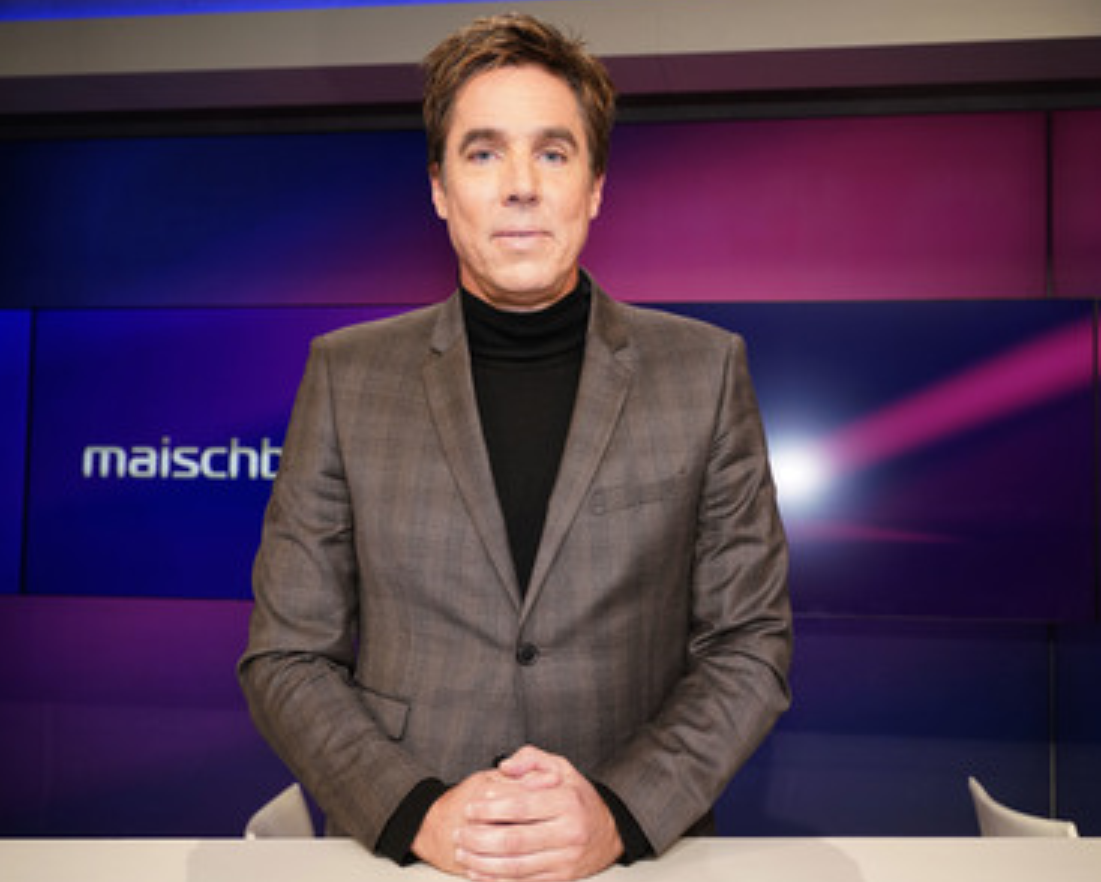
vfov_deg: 39.2
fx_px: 1239
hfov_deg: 47.9
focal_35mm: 38
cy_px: 441
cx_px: 572
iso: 2000
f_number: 5
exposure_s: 1/125
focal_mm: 33
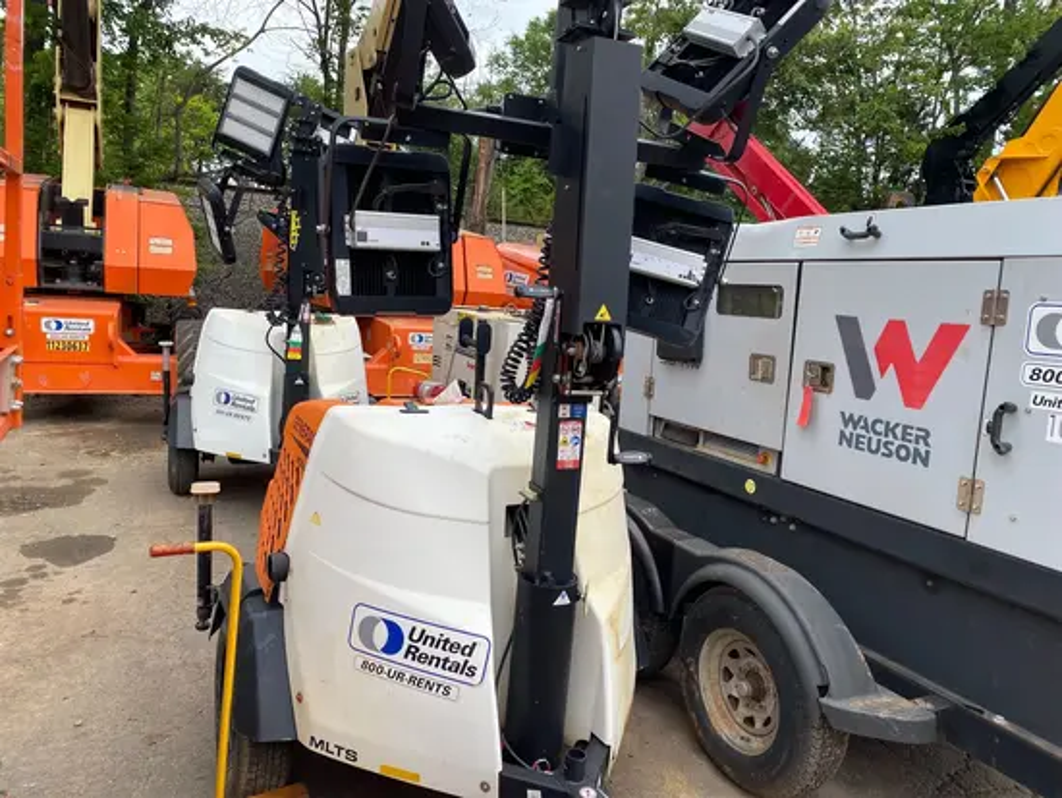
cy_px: 399
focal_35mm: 26
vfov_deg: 53.1
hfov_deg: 67.3
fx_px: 798
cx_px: 531
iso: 32
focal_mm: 4.25
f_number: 1.8
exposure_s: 1/669
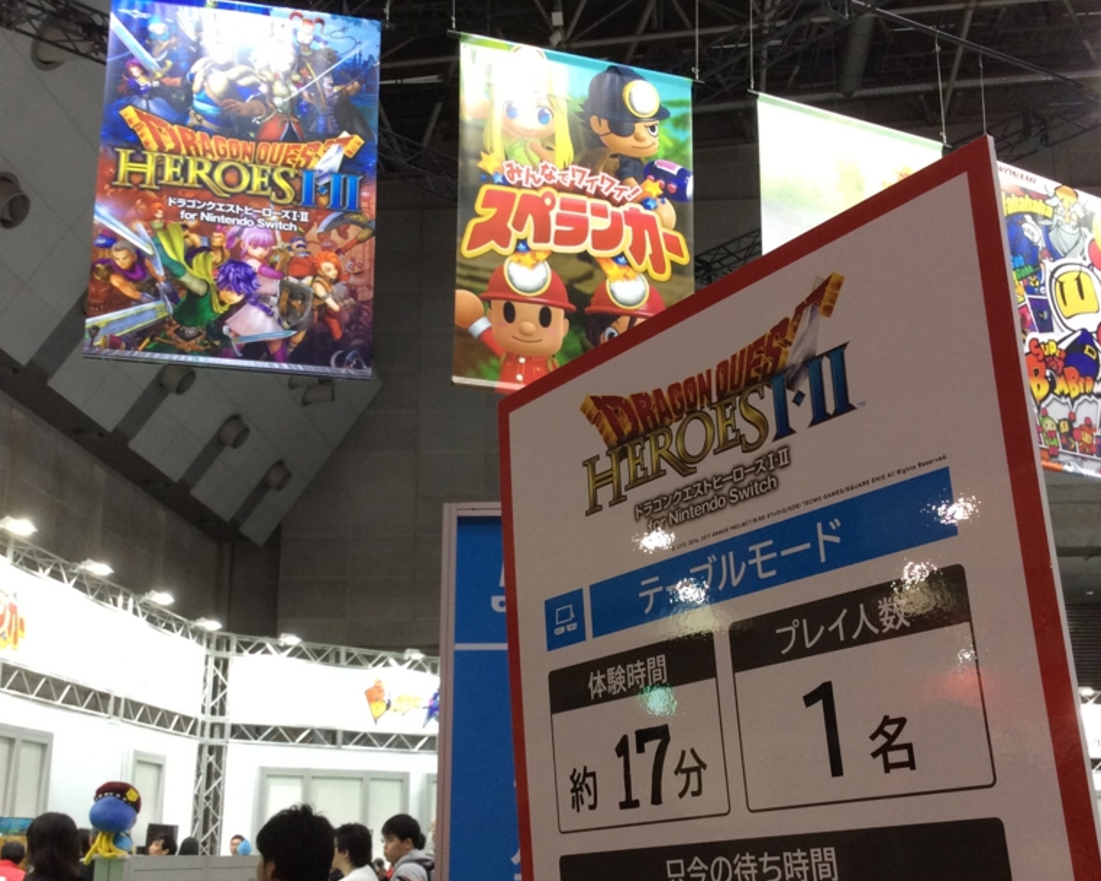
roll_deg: +1.1
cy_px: 536
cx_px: 553
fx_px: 1369
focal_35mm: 42
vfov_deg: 35.5
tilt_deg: +13.4
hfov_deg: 43.8
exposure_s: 1/24
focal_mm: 3.3
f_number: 2.4
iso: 64
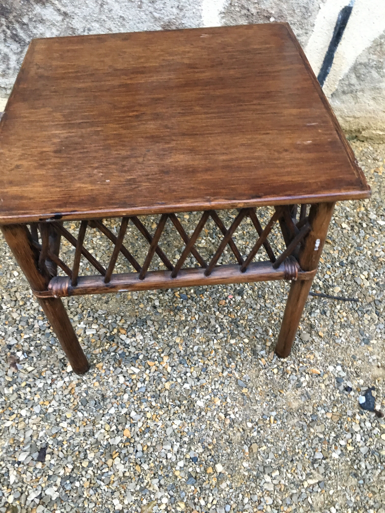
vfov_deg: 61.7
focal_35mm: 29
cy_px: 256
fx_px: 430
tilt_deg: -46.3
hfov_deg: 48.2
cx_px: 192
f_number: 2.2
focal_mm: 4.15
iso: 200
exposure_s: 1/25
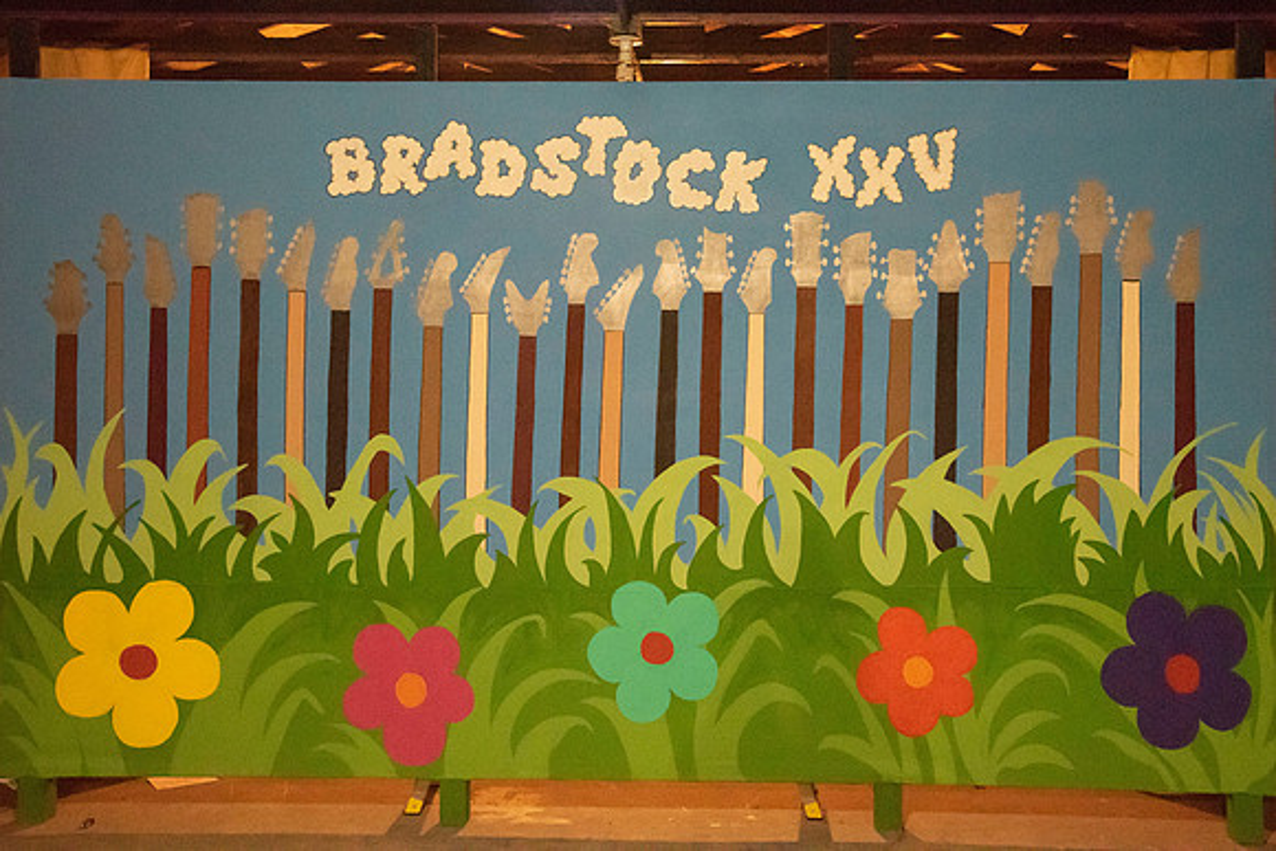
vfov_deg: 32.9
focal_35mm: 41
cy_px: 358
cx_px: 685
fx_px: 1437
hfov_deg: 47.8
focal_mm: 35
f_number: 5.6
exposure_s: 1/80
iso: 8000
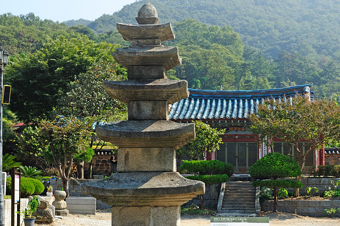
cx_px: 217
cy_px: 139
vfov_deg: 18.4
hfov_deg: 27.3
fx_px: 698
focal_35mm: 74
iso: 320
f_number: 8
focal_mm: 50
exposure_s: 1/500
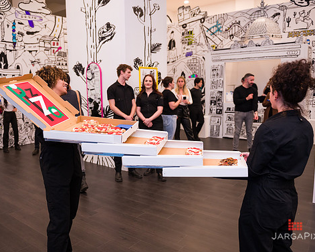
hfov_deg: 58.6
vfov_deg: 48.5
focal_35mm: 30
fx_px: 280
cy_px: 125
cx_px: 142
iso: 1600
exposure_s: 1/200
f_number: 3.2
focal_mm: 26
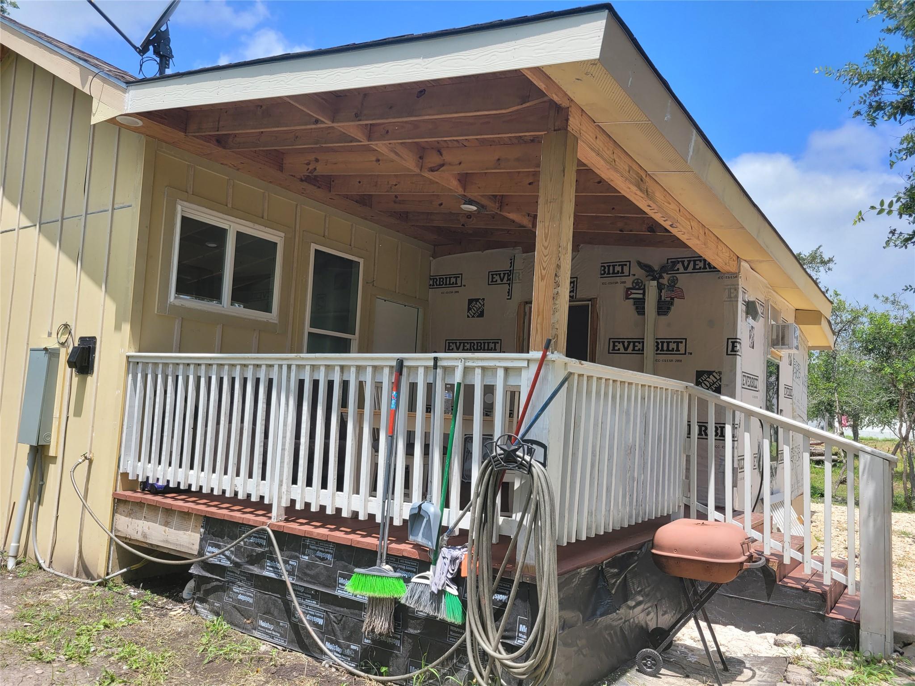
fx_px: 687
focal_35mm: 26
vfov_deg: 53.1
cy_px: 343
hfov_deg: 67.3
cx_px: 458
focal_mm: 5.4
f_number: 1.8
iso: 40
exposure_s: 1/1542
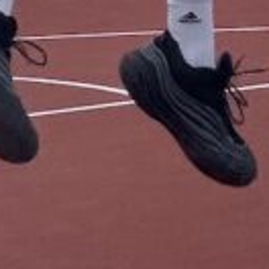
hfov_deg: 9.8
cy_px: -660
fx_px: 1565
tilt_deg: +19.6
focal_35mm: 178
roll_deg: -0.1
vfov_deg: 7.8
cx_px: 265
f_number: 1.6
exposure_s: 1/5051
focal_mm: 4.2
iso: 32
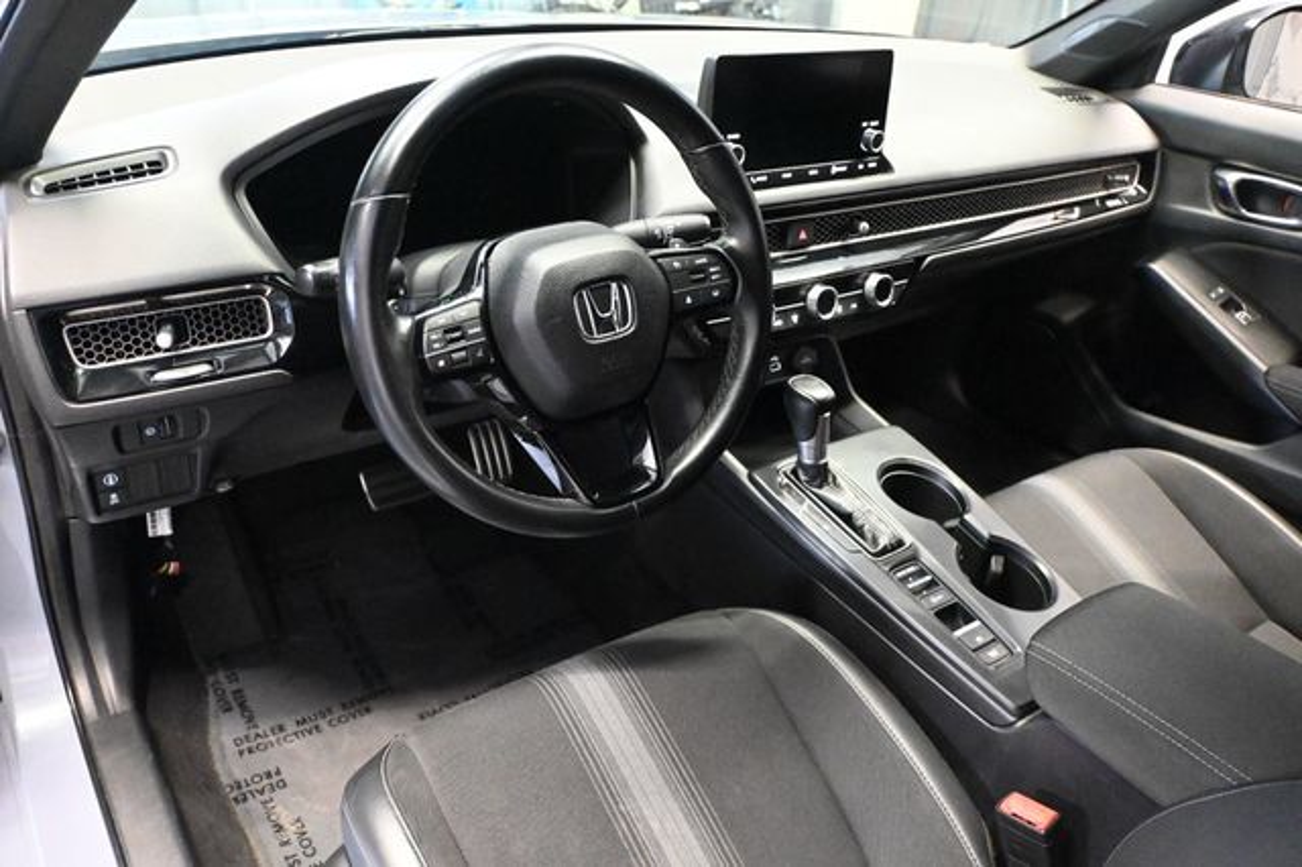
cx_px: 651
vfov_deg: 45.6
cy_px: 434
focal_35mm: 28
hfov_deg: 64.6
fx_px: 1030
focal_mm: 19
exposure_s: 1/30
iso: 12800
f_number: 3.8
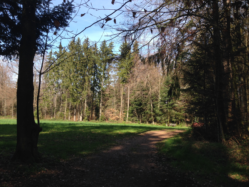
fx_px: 237
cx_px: 124
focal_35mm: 33
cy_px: 94
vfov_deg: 42.9
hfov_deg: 55.4
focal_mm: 4.12
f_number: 2.4
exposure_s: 1/570
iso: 50
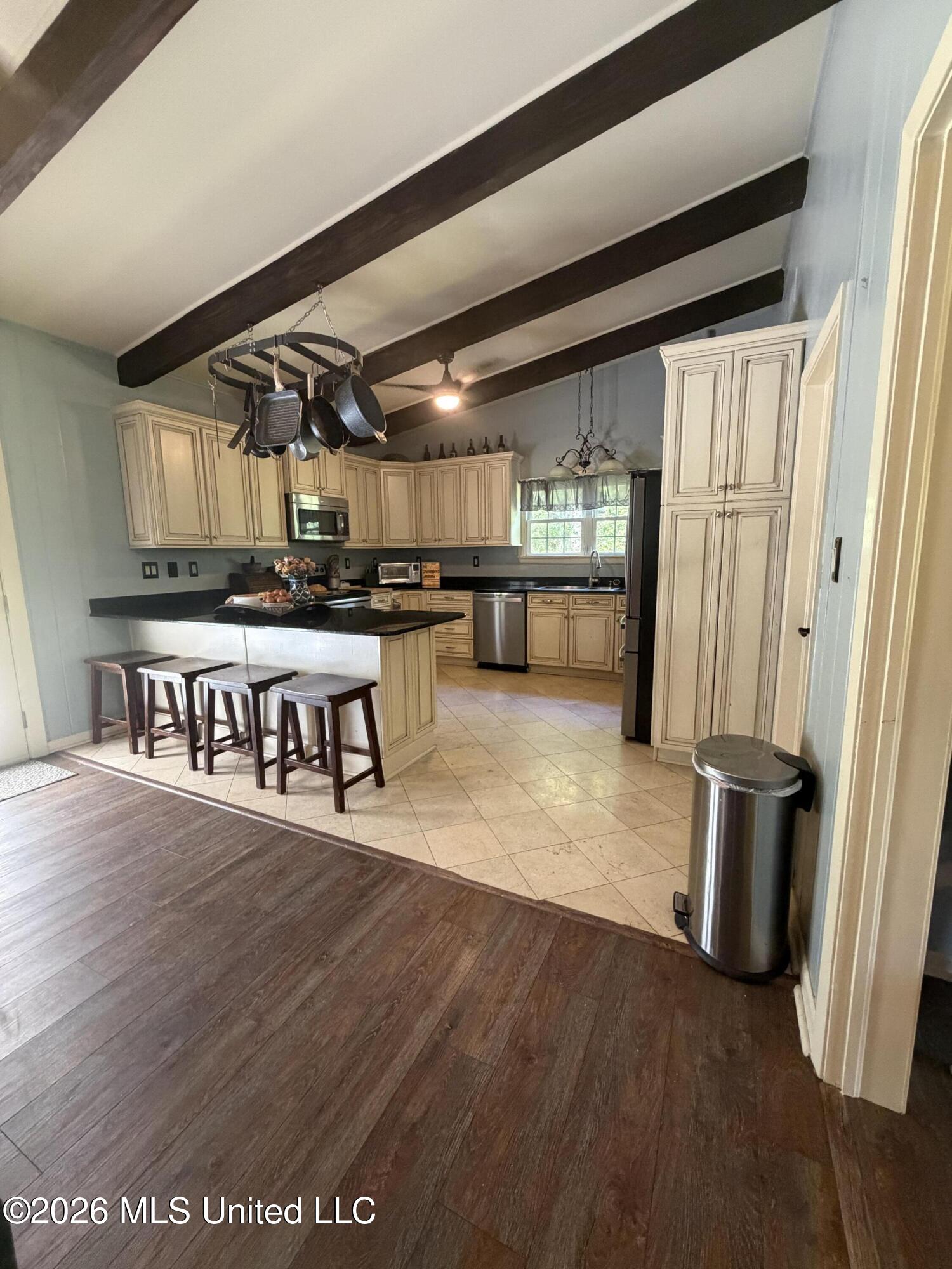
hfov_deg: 85.7
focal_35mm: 14
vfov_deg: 102.1
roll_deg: +0.6
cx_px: 476
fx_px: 513
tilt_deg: -8.1
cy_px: 634
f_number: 2.2
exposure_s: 1/60
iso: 500
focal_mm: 2.22
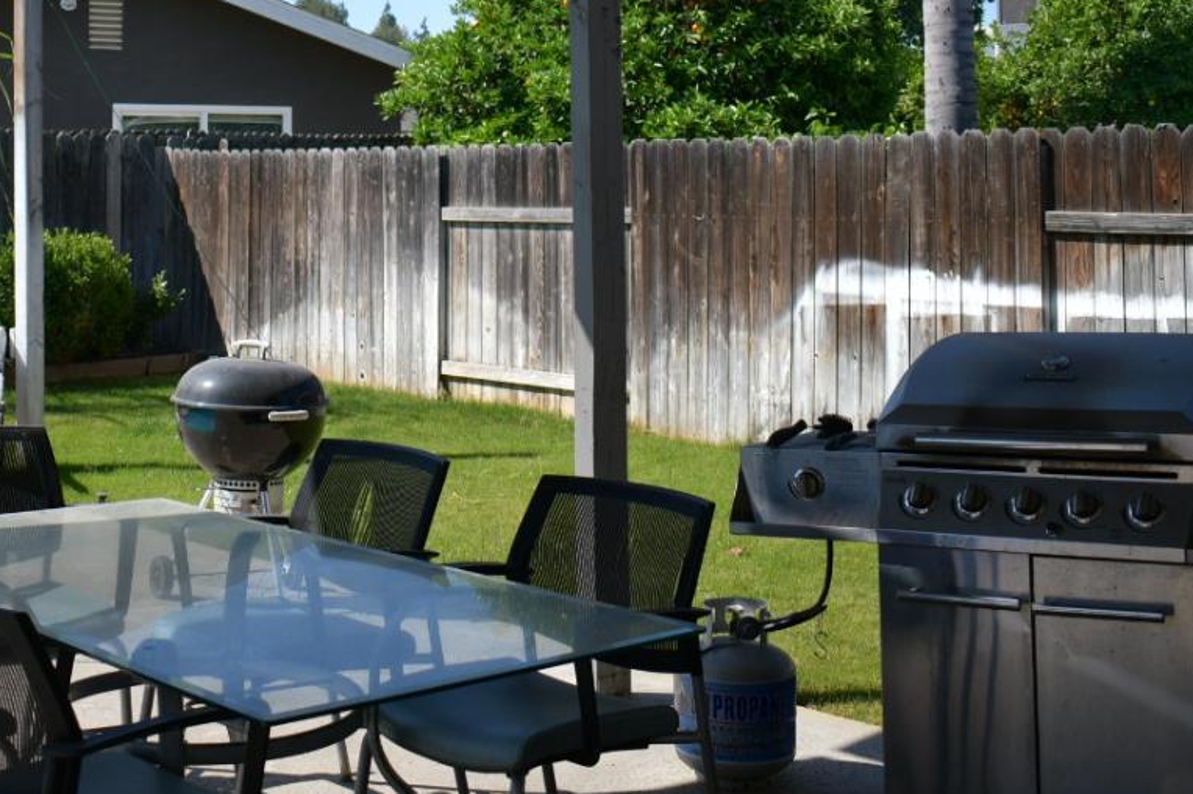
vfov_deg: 24.6
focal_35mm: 53
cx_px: 364
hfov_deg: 37.0
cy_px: 44
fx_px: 1756
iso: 100
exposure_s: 1/1000
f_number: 3.5
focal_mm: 18
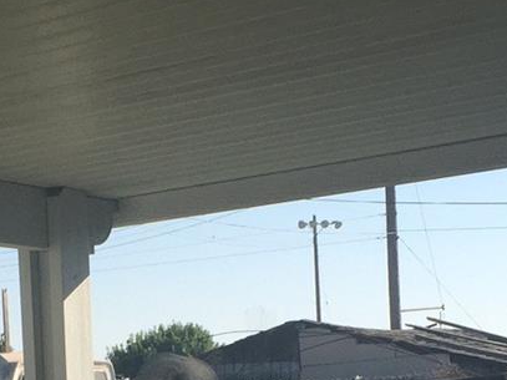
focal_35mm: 107
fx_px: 1567
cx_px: 154
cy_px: 568
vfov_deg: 13.1
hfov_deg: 18.3
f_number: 2.2
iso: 32
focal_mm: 4.15
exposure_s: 1/1799
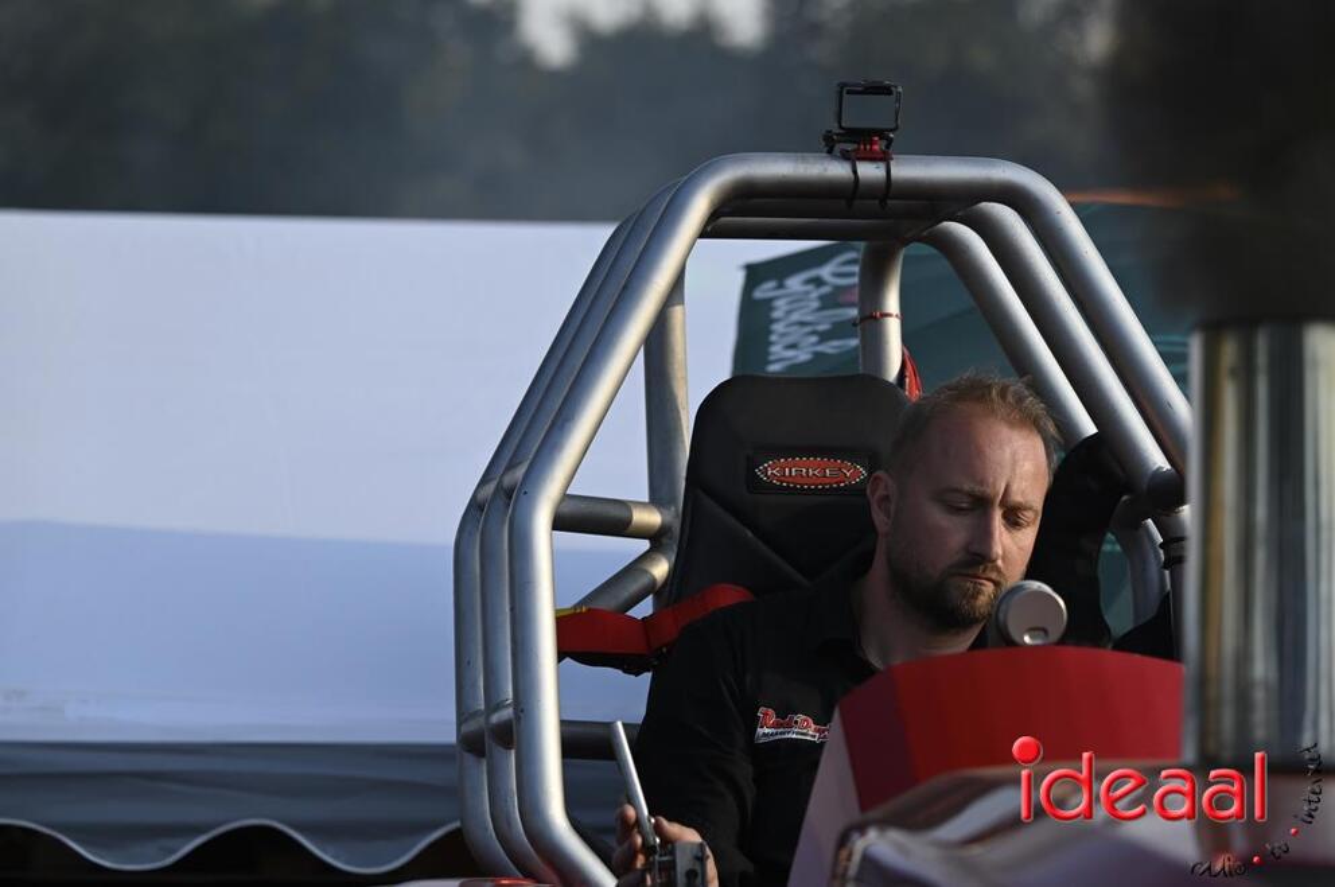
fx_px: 5926
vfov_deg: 8.6
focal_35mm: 160
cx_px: 668
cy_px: 444
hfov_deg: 12.9
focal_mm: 160
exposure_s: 1/1000
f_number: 4.8
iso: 320
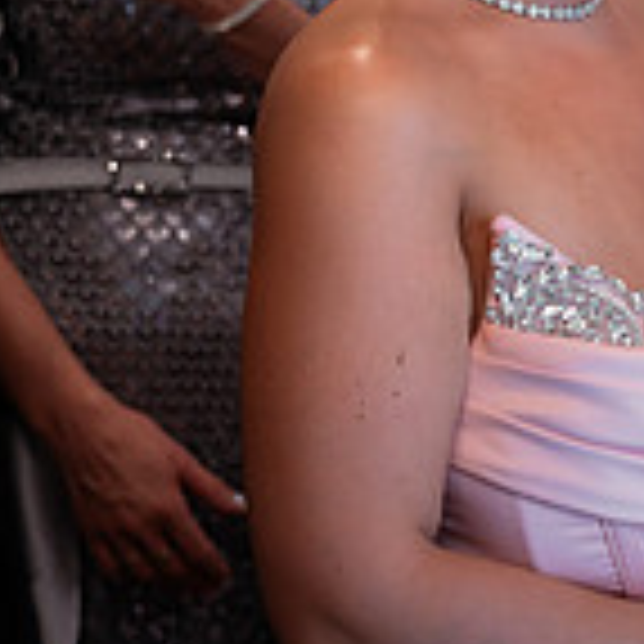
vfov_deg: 13.2
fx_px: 2757
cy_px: 68
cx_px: 1108
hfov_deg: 12.3
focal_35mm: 131
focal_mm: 38
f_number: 2.8
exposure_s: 1/250
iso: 640
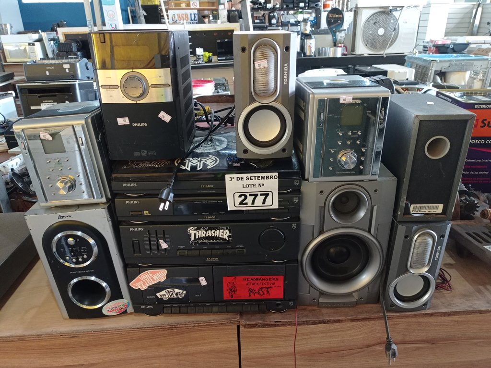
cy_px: 184
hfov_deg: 63.5
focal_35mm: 28
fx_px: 397
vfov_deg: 49.7
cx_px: 246
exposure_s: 1/24
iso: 504
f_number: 1.79
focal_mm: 4.7
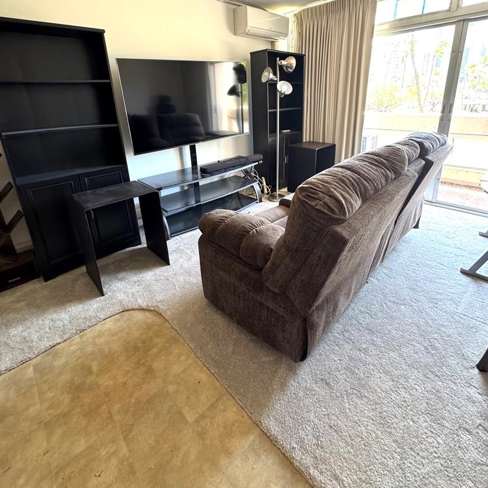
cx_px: 247
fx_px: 271
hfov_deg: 84.0
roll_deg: +2.3
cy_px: 181
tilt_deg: -17.6
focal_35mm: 17
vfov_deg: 82.3
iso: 320
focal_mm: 2.22
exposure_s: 1/73
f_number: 2.2
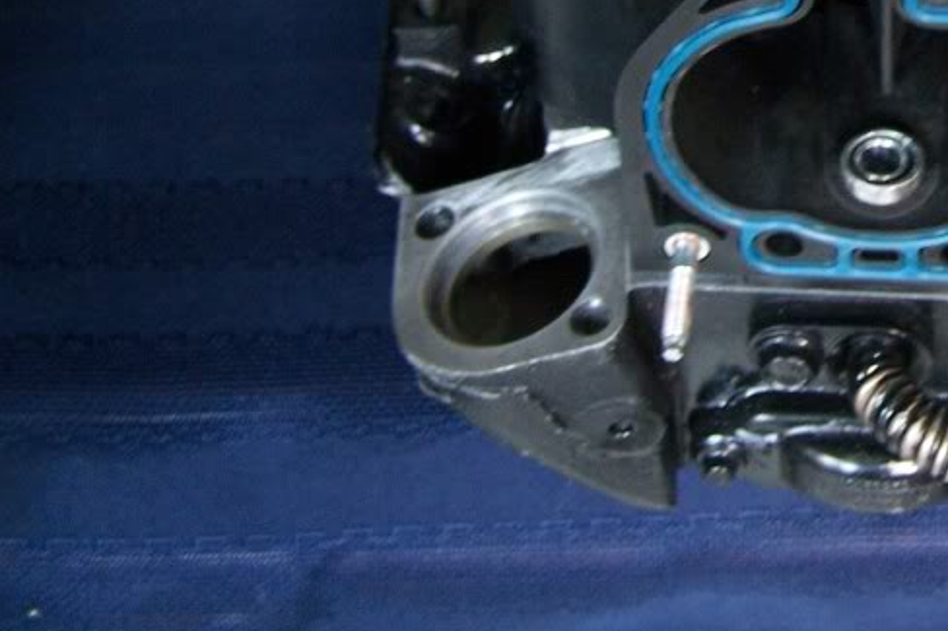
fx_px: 2185
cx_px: 979
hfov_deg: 23.3
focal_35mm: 83
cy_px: -101
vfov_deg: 15.9
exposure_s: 1/8
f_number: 2.8
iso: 160
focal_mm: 6.3
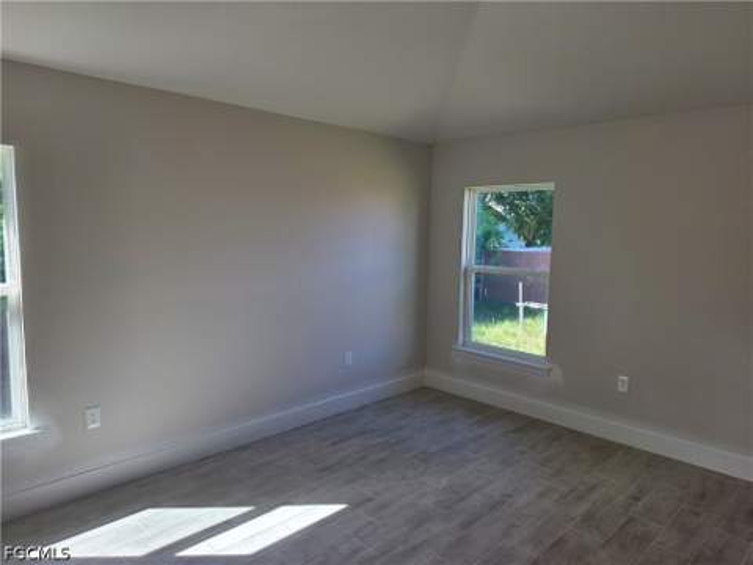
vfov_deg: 58.9
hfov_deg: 73.9
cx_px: 376
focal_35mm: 23
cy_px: 282
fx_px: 500
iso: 12
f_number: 1.4
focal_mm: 6.5
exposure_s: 1/120
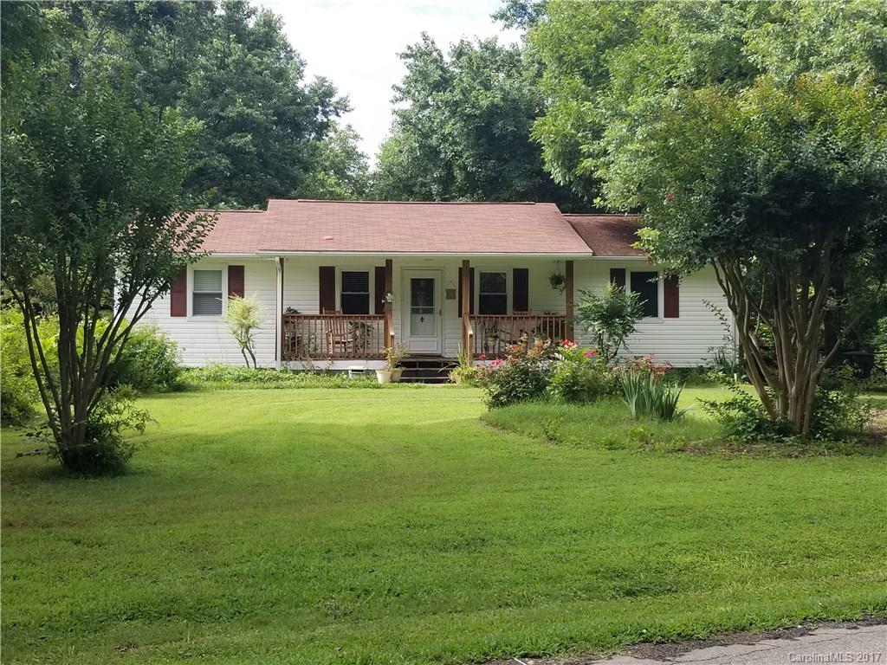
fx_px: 666
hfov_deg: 67.3
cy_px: 332
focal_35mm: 26
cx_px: 444
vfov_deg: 53.1
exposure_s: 1/896
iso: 50
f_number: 1.7
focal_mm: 4.25
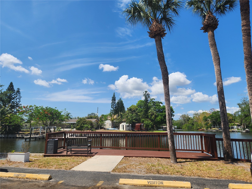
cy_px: 94
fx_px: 167
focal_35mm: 23
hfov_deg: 73.9
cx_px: 126
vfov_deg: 58.9
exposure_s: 1/1994
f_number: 1.8
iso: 20
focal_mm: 5.4
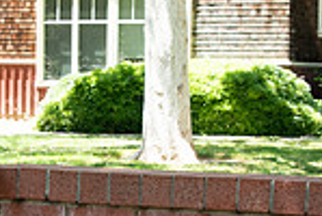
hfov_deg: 11.7
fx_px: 1568
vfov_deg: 7.9
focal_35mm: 175
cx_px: 112
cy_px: 178
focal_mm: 45
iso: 640
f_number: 5.6
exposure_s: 1/400
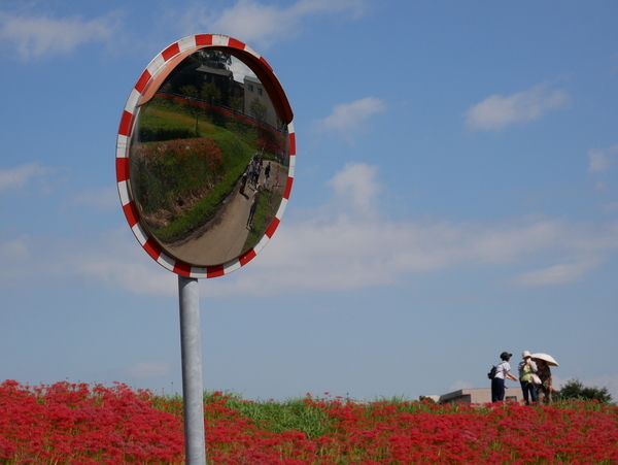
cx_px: 309
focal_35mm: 106
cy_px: 232
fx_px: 1894
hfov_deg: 18.5
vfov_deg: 14.0
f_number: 10
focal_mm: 53
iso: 200
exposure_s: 1/640
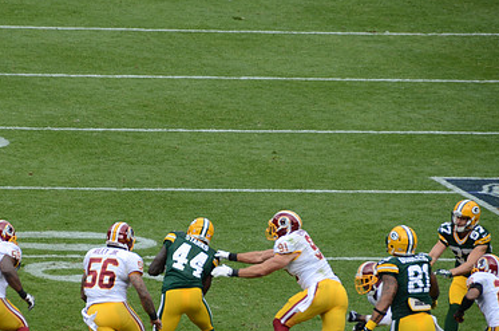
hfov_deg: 4.4
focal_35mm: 467
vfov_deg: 2.9
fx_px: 6459
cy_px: 197
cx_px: 146
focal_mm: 200
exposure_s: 1/250
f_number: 5.6
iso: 100
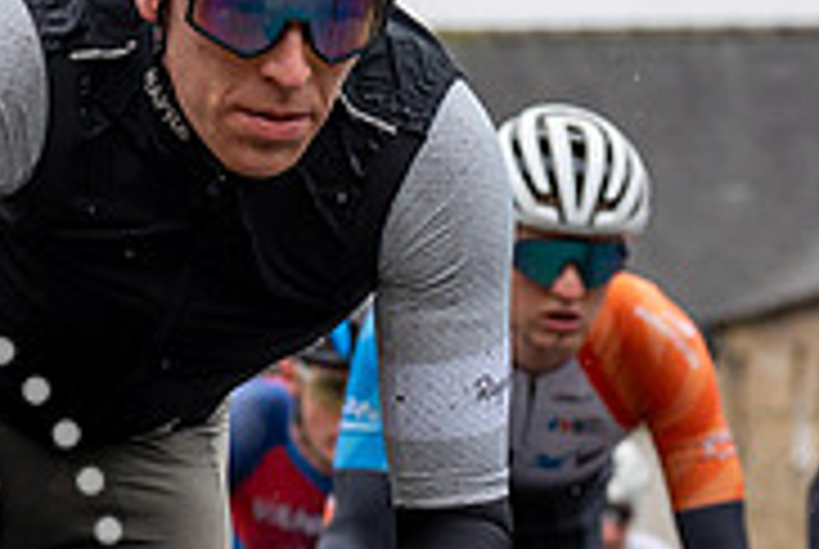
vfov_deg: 4.5
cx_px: 266
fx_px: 6973
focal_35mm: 306
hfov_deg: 6.7
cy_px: 263
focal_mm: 70
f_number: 4
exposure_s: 1/1000
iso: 400
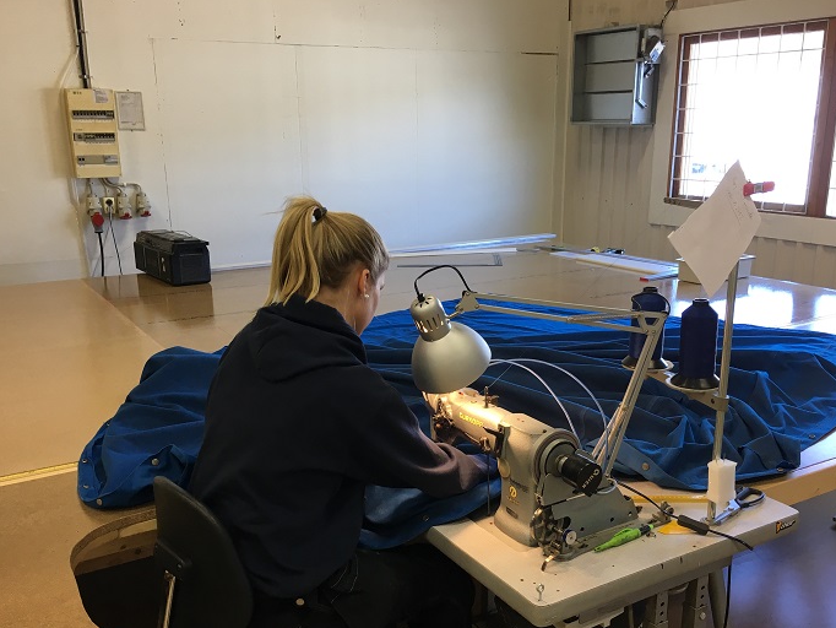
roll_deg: +1.7
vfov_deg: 41.7
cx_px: 429
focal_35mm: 34
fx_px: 821
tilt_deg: -15.7
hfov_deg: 53.9
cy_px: 363
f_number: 2.2
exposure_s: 1/33
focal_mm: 4.15
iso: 25
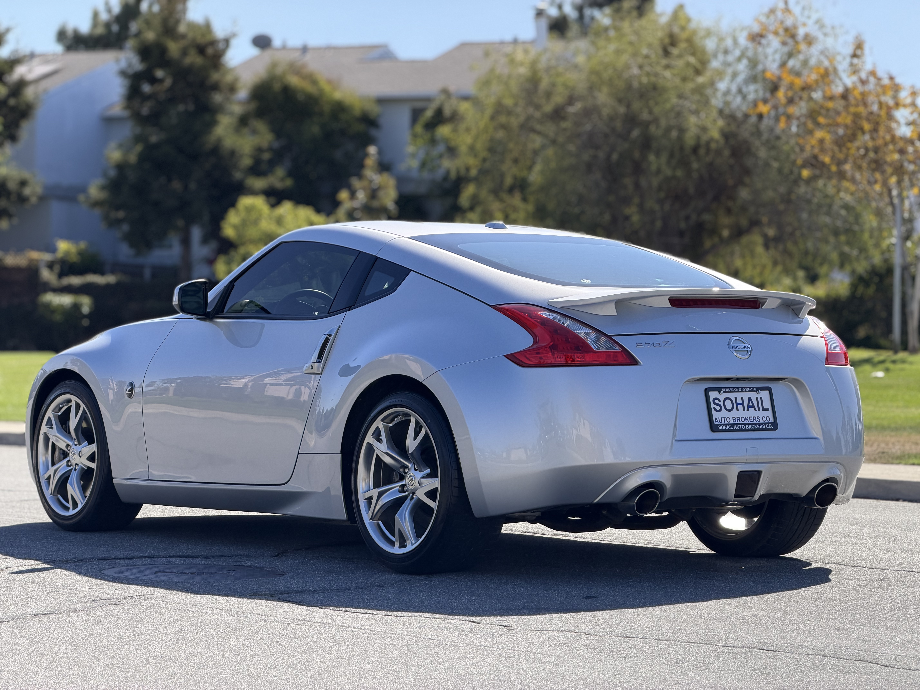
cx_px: 460
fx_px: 2658
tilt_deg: -0.9
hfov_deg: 19.6
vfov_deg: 14.8
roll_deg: -0.8
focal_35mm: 100
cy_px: 345
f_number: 2.8
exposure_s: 1/602
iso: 50
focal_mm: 16.89
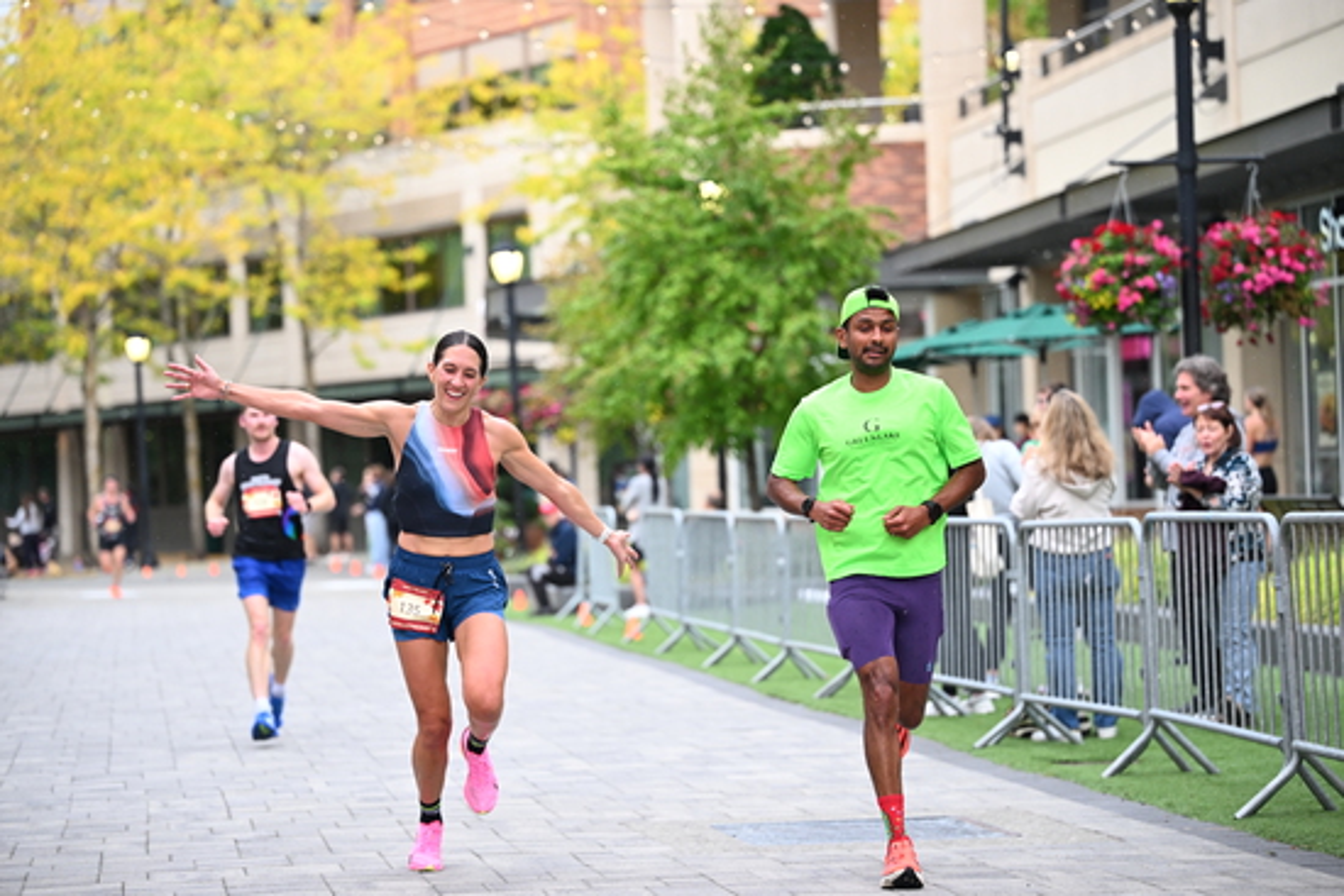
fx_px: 3921
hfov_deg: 19.5
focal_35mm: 105
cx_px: 672
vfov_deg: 13.0
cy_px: 448
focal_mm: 105
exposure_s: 1/1250
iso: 1250
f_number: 2.8
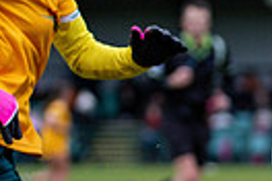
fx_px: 4163
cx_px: 406
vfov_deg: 2.5
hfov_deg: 3.7
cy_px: 122
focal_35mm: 551
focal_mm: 125
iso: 1600
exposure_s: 1/1000
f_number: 2.8
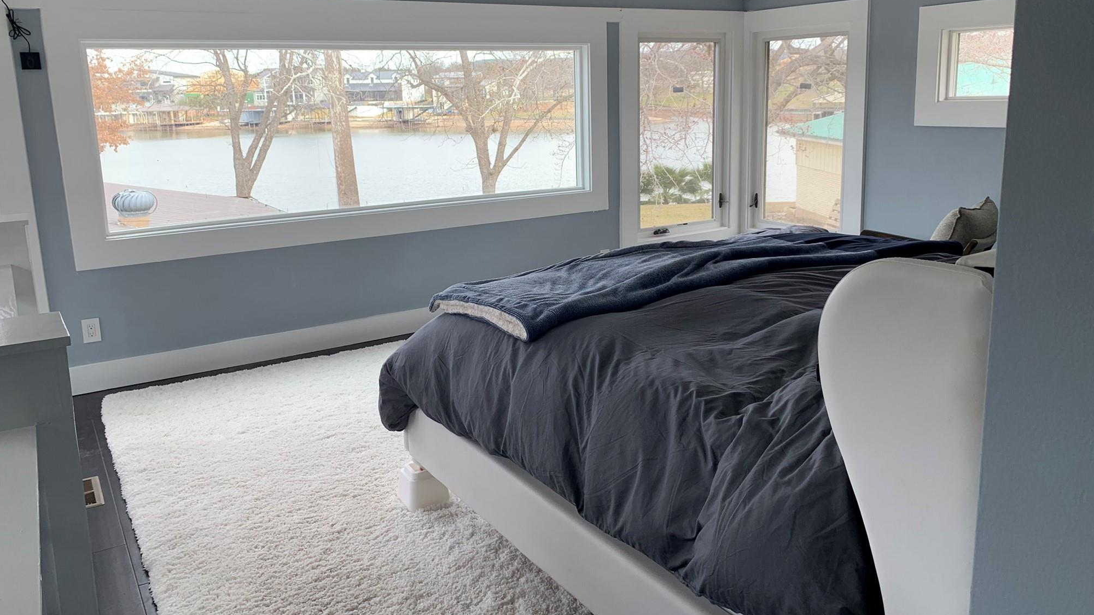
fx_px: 841
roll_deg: +1.6
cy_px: 259
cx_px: 555
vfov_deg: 40.1
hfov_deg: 66.1
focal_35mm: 29
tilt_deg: -10.9
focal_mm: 4.25
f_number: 1.8
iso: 25
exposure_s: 1/141
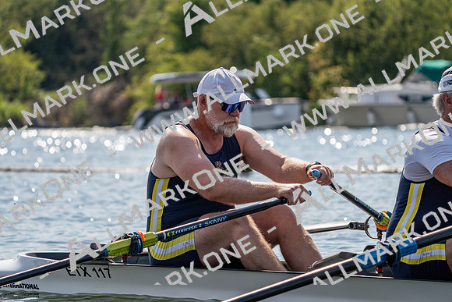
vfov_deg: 6.9
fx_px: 2512
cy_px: 151
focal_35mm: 200
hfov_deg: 10.3
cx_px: 226
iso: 200
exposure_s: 1/1600
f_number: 5.6
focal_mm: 200
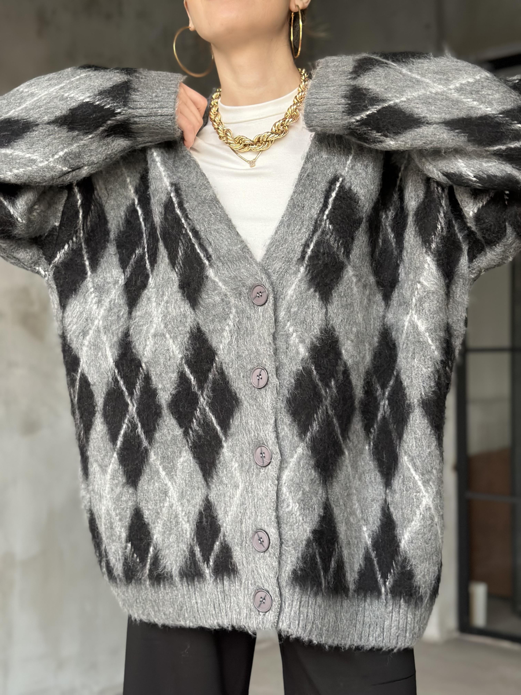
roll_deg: -0.4
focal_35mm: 48
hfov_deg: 30.3
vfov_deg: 39.7
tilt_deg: +1.3
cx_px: 260
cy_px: 348
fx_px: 963
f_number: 1.78
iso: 320
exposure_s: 1/60
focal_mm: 6.86
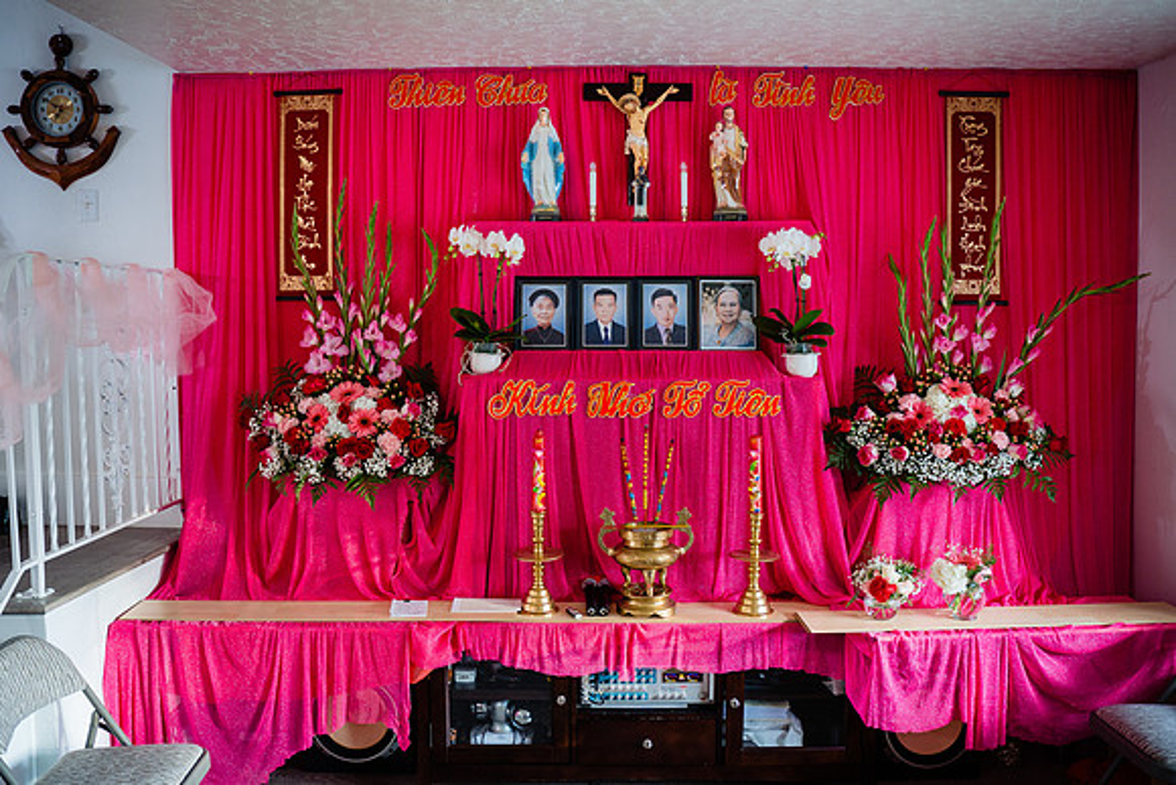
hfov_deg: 63.3
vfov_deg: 44.7
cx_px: 588
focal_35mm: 29
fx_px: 954
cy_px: 392
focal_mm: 28
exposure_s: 1/50
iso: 640
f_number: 2.8
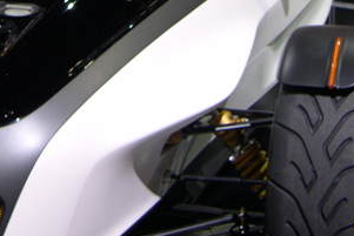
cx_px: 91
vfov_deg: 12.3
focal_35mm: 105
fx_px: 1033
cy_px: -132
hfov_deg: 19.3
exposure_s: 1/39.5
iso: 100
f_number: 2.8
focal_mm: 8
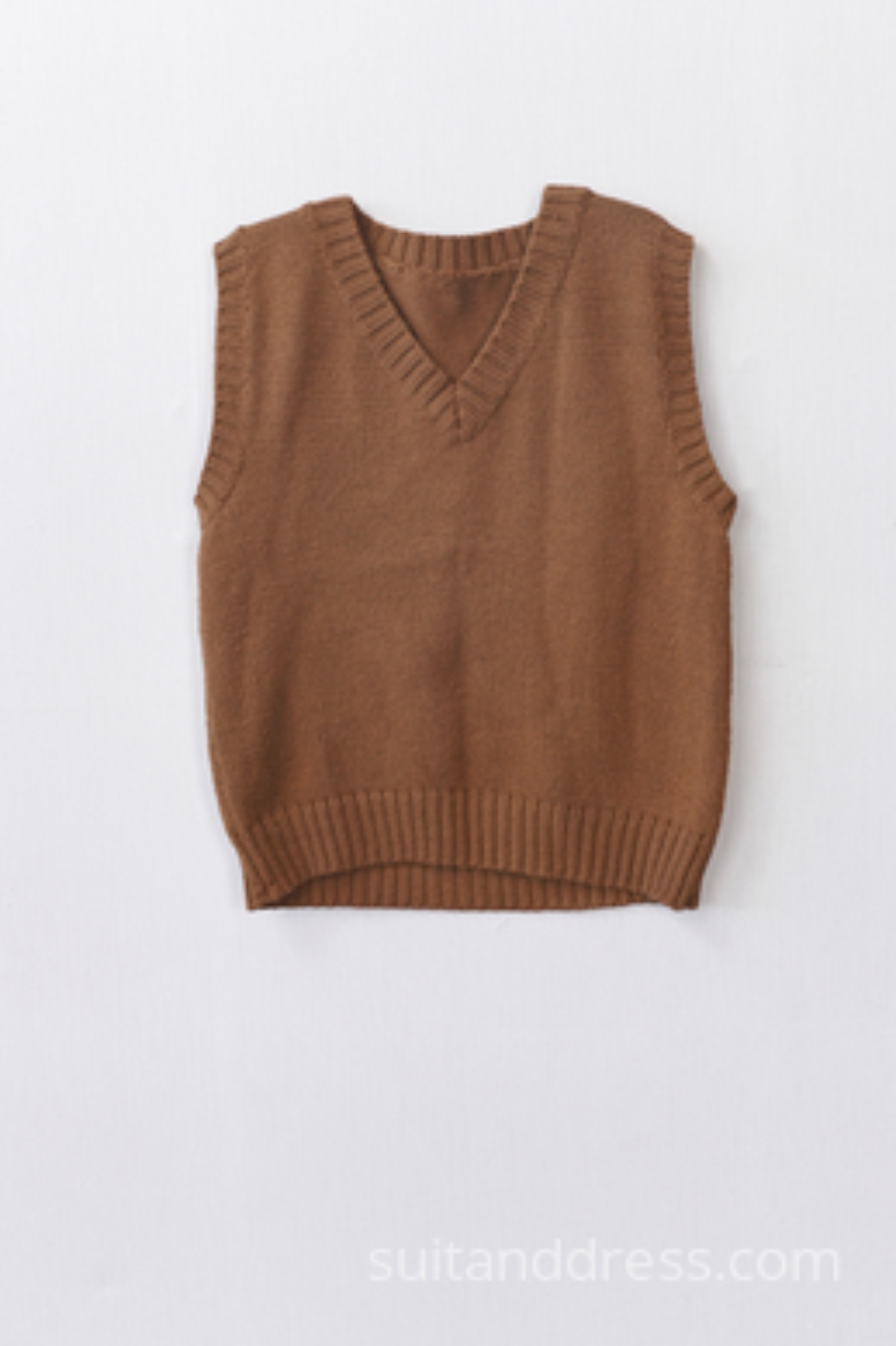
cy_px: 673
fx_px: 1793
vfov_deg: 41.1
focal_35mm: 48
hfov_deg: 28.1
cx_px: 448
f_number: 6.3
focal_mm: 32
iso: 320
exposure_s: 1/50
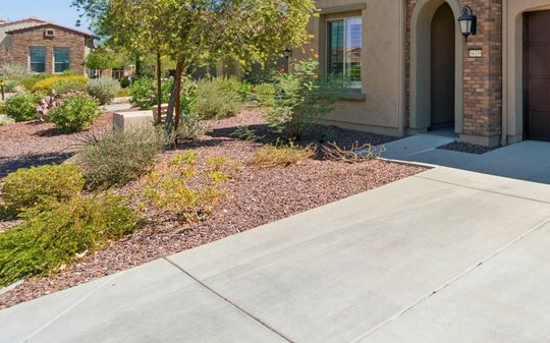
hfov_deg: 55.6
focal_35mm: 29
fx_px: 435
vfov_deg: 40.6
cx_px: 499
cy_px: 51
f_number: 8
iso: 100
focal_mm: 10
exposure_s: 1/200
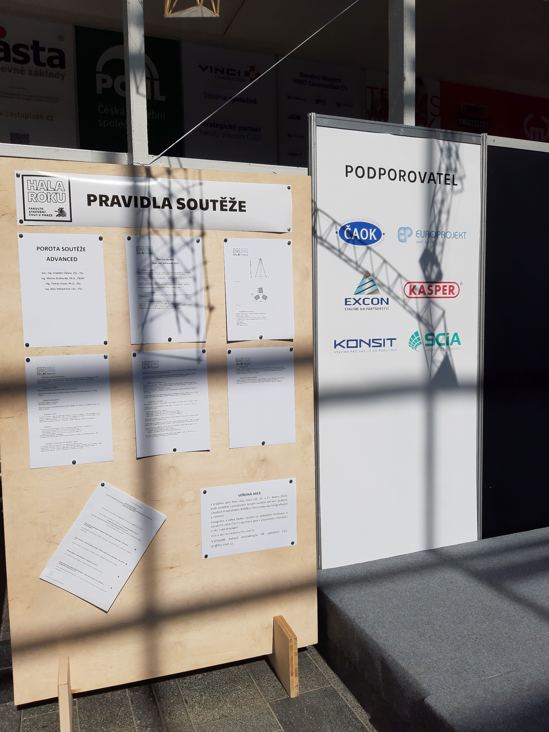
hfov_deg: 51.4
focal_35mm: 27
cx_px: 274
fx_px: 571
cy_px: 366
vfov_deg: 65.3
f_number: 1.7
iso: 40
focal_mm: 3.93
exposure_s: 1/3817
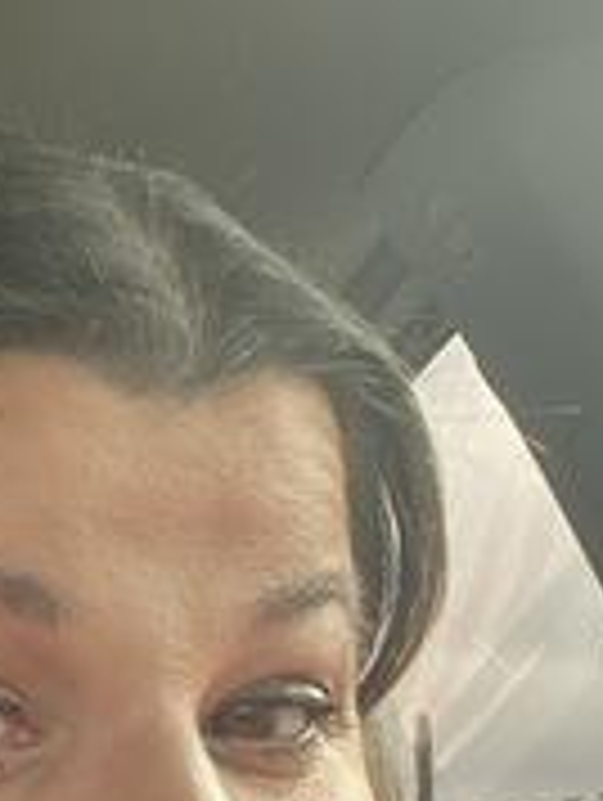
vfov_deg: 19.3
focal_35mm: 101
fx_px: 2340
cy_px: 626
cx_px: -99
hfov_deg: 14.3
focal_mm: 2.71
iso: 50
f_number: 2.2
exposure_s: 1/122
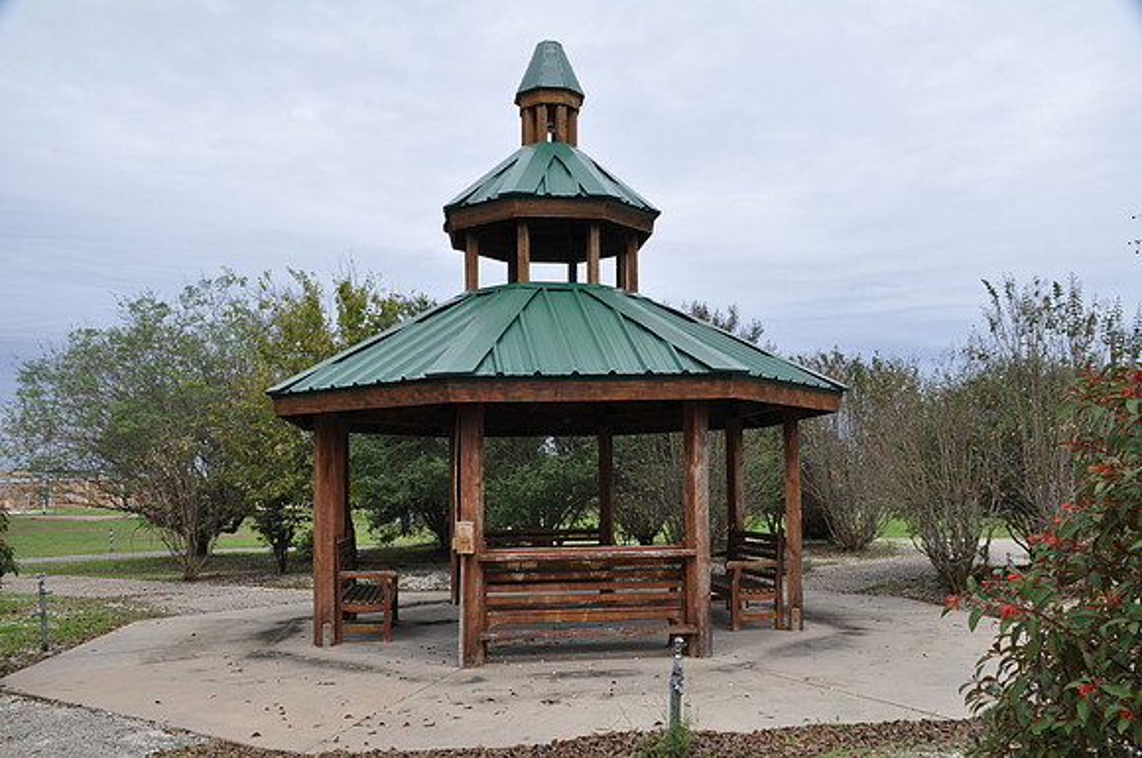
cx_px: 571
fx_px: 1045
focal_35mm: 33
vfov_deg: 39.9
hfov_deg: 57.3
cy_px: 379
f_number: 11
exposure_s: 1/125
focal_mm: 22
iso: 200
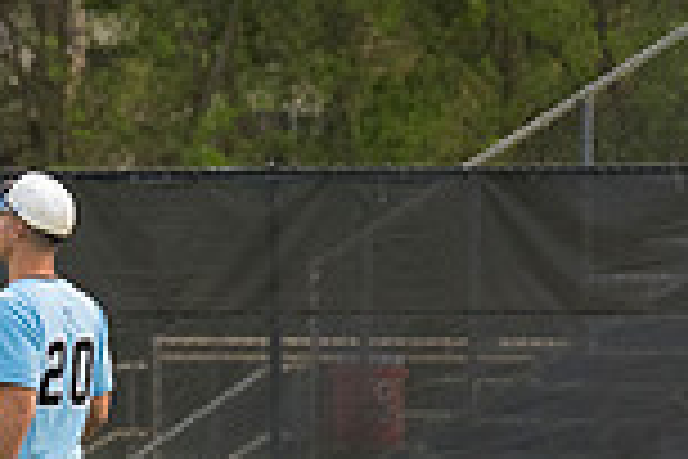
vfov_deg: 1.3
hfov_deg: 2.0
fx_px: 20084
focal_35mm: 1051
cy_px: 459
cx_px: -589
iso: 1000
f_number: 5.6
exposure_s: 1/2000
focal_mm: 185
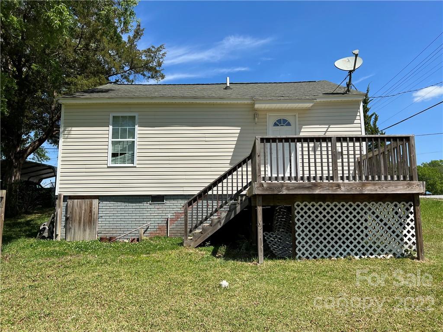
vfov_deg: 53.1
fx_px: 333
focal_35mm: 26
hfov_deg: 67.3
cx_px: 222
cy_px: 166
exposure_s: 1/4444
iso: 50
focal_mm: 5.7
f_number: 1.5
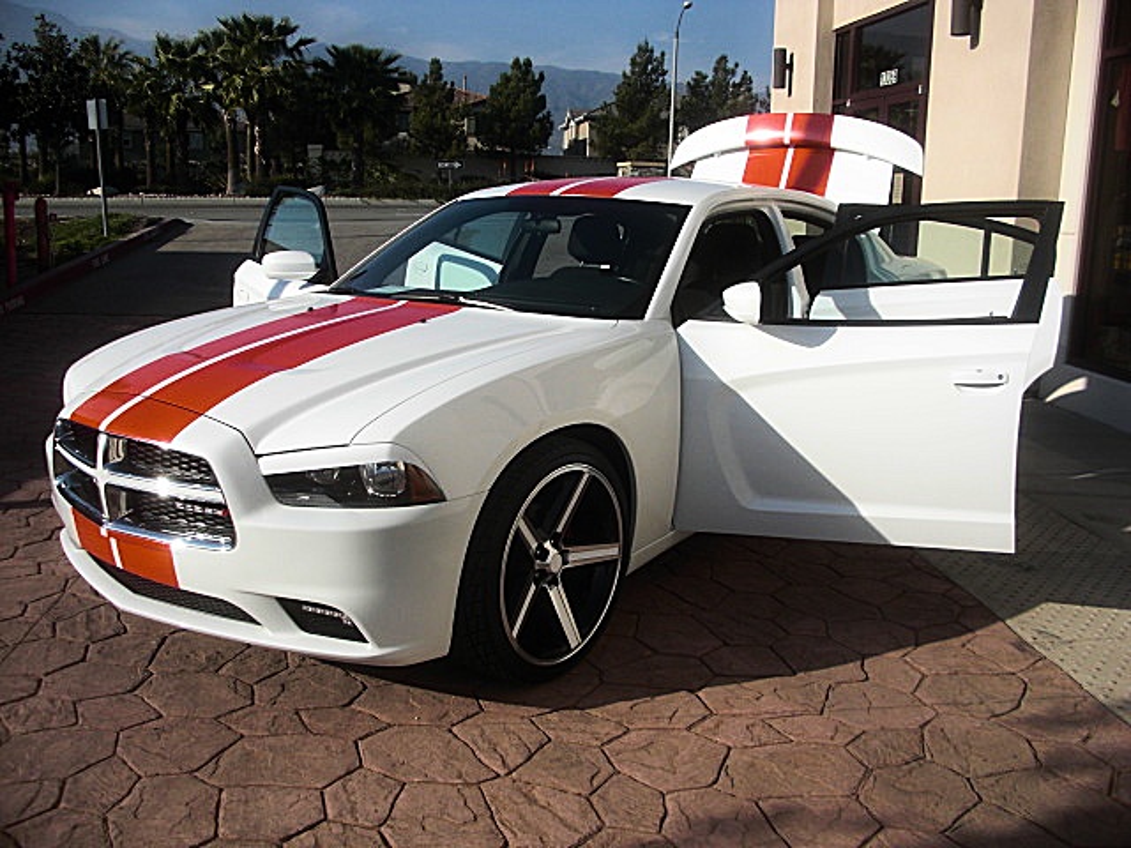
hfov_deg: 51.4
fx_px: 1176
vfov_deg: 39.7
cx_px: 566
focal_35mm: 36
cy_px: 424
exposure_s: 1/200
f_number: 7.9
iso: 50
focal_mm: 6.3
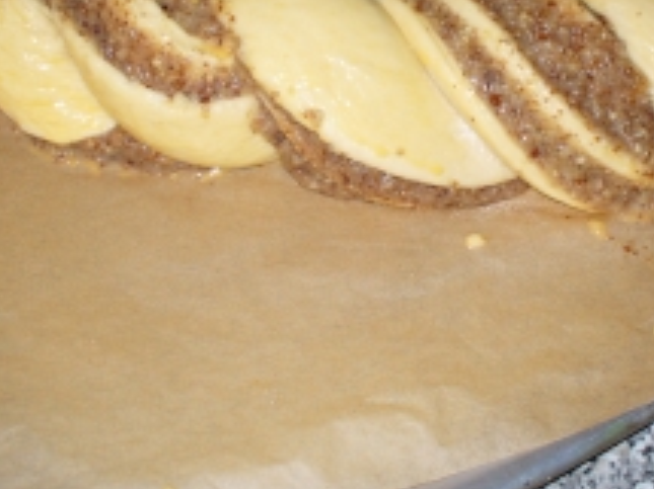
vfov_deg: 21.9
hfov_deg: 29.3
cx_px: 411
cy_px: 82
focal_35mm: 66
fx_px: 1246
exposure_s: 1/60
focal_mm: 6.1
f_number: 2.8
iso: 100
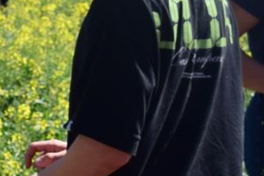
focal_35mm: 251
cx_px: -502
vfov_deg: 5.4
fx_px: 1839
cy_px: 6
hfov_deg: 7.3
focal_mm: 27
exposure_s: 1/500
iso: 200
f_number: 8
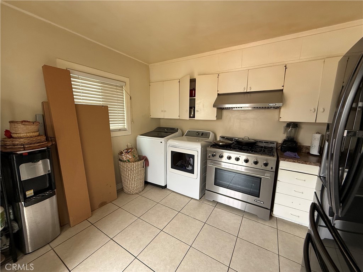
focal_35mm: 14
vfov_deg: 85.7
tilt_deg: -8.0
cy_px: 136
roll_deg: -0.7
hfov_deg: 102.1
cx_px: 182
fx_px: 147
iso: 160
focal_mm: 2.22
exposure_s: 1/99
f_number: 2.2
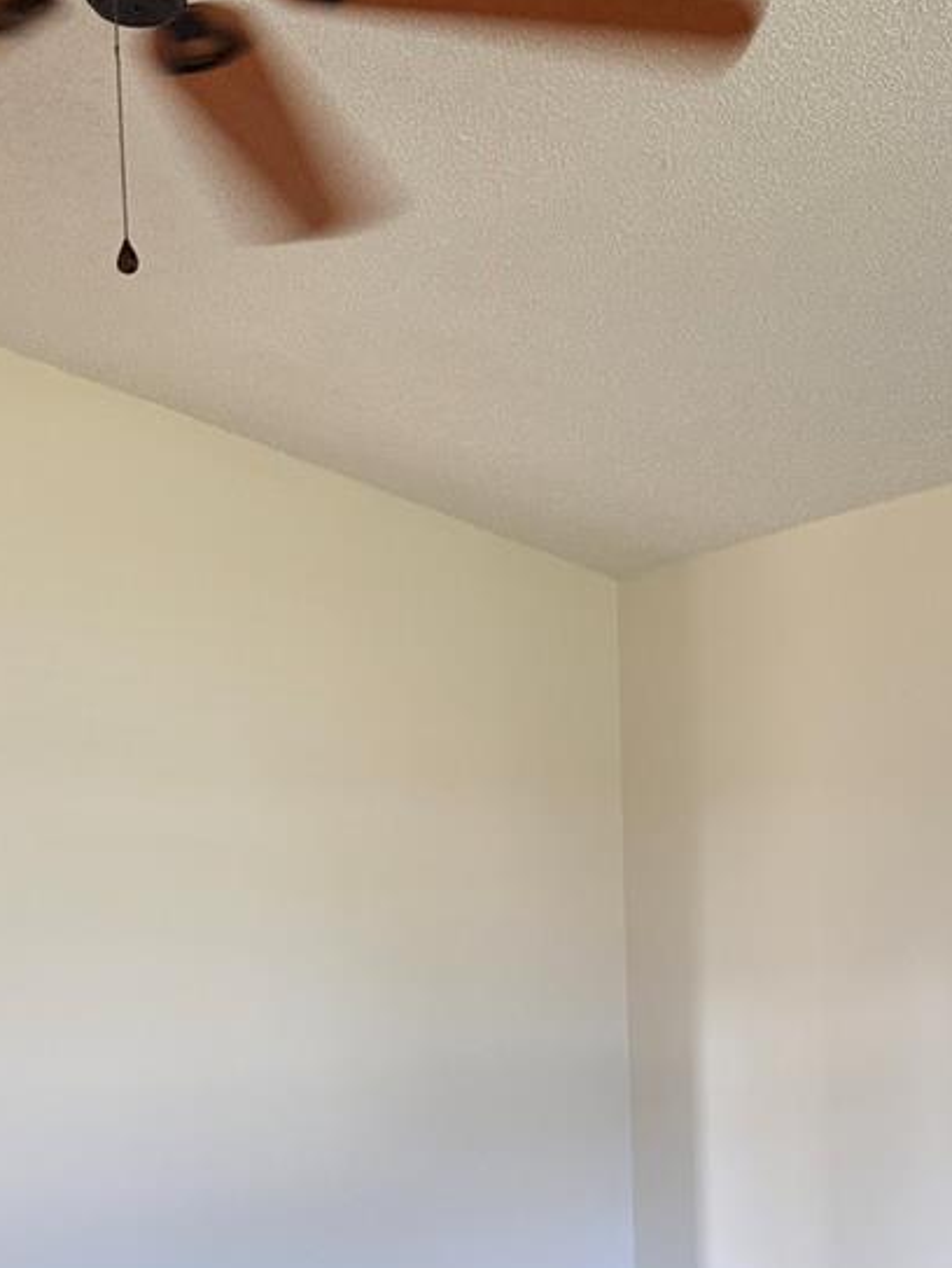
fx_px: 1941
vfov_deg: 34.5
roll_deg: +1.8
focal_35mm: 53
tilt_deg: -3.9
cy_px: 1095
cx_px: 590
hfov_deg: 27.5
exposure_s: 1/82
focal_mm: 6.76
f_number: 1.78
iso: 200
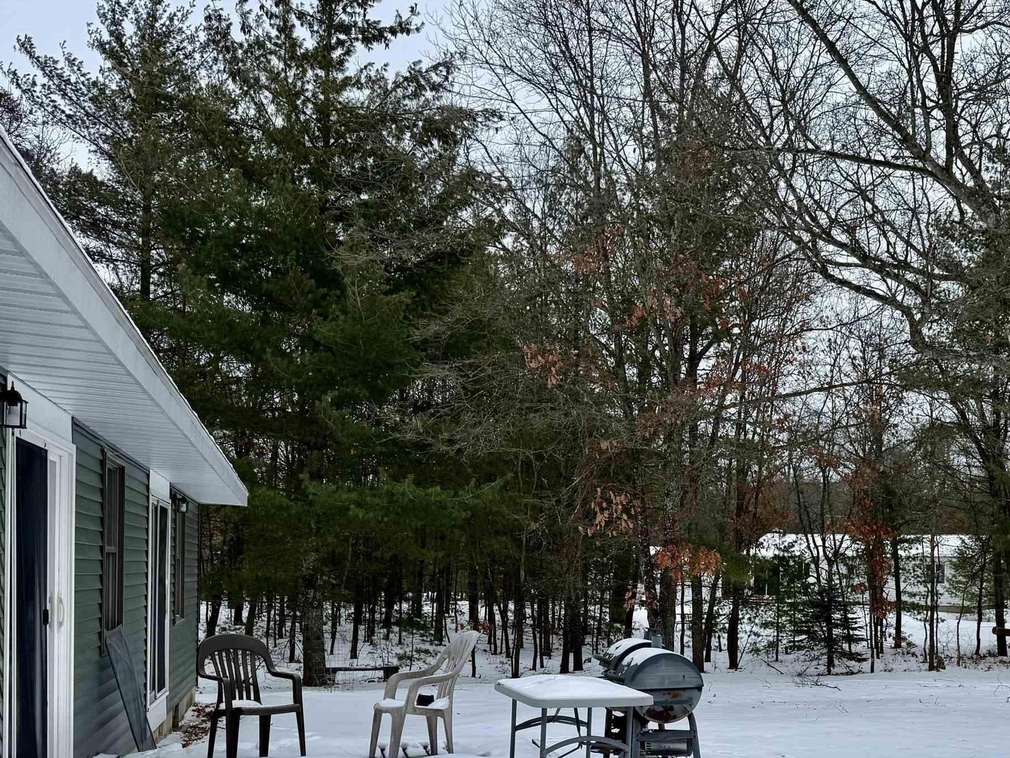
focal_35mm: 41
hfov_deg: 43.0
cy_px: 582
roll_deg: -0.7
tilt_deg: +0.9
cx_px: 852
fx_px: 1196
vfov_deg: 34.3
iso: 80
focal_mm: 6.76
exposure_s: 1/1410
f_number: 1.78
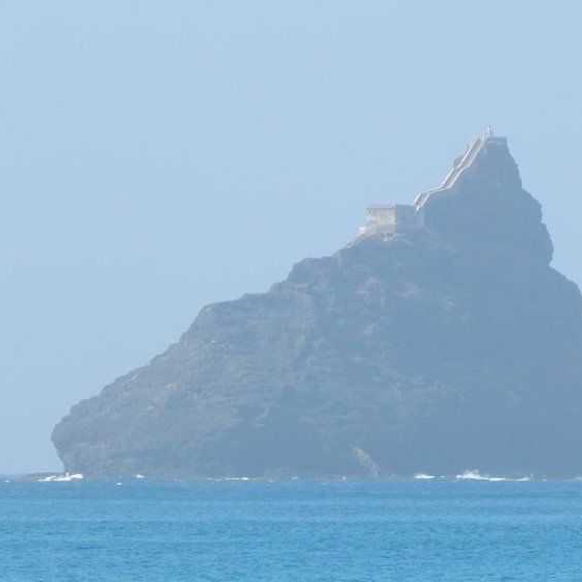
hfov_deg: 2.8
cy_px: 233
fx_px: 11813
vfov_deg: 2.8
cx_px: 414
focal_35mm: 621
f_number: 5.7
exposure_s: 1/400
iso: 125
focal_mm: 69
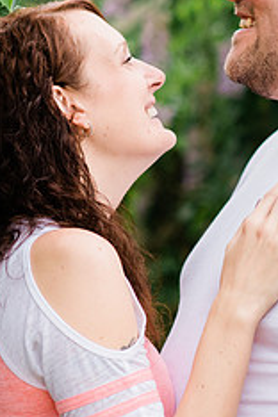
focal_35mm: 211
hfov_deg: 6.5
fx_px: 2444
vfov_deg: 9.8
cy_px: 168
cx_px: 84
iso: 320
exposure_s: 1/160
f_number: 2.8
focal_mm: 85
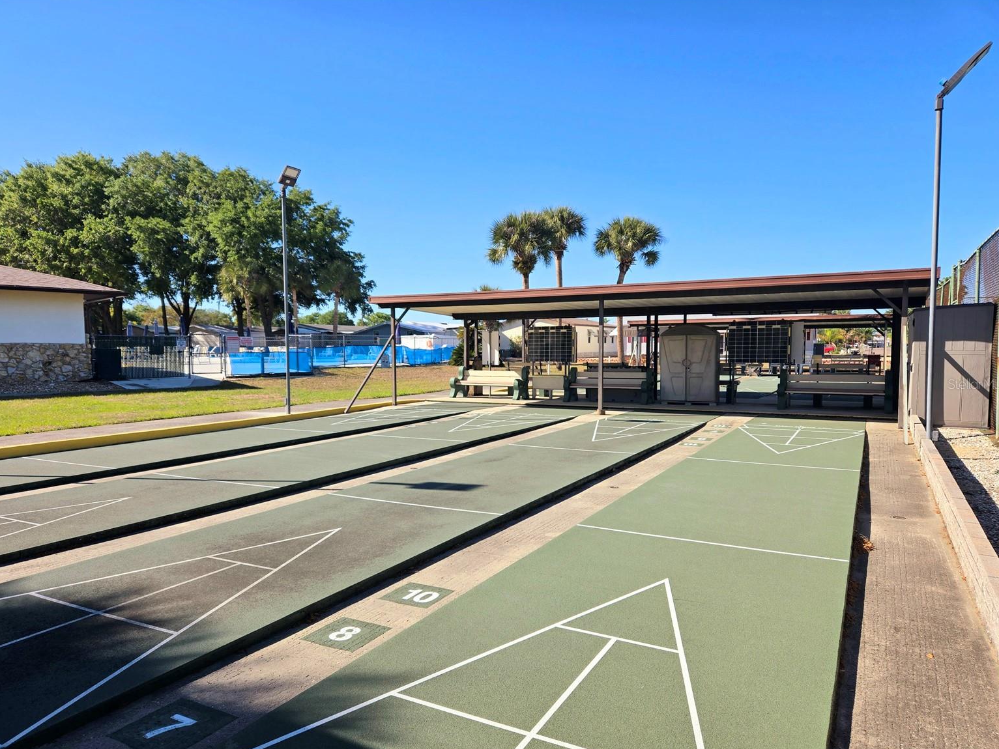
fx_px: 693
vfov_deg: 56.8
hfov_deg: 71.6
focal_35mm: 24
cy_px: 384
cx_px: 488
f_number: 1.8
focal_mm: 5.4
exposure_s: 1/1667
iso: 25
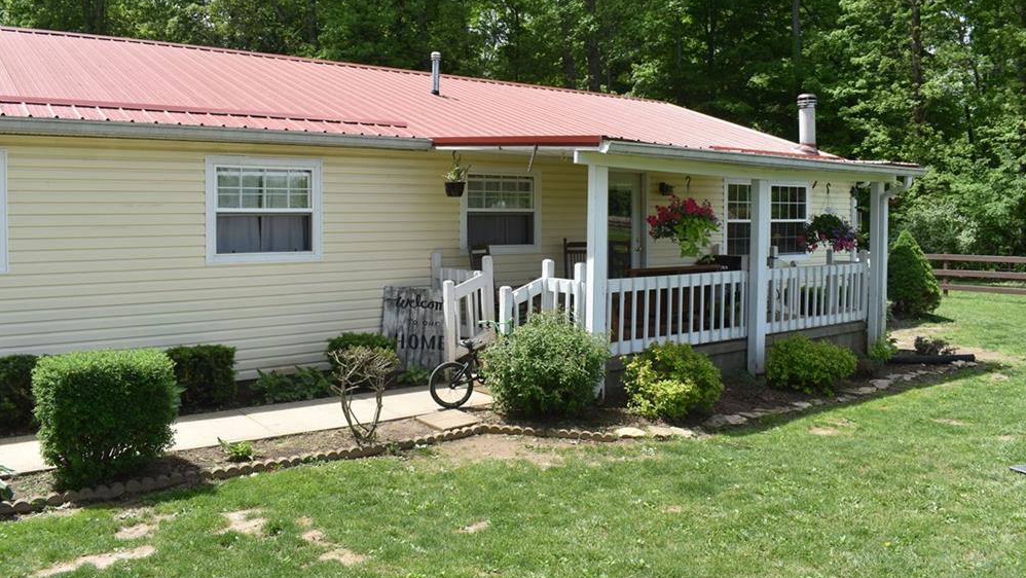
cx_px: 509
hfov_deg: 66.1
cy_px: 243
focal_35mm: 29
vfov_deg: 40.1
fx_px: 789
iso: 160
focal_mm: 18
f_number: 8
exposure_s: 1/250
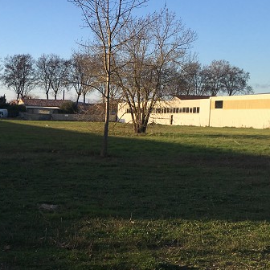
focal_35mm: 61
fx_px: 538
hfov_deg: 27.2
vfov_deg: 27.9
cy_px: 185
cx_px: 27
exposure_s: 1/1923
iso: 25
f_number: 2.2
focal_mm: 4.15
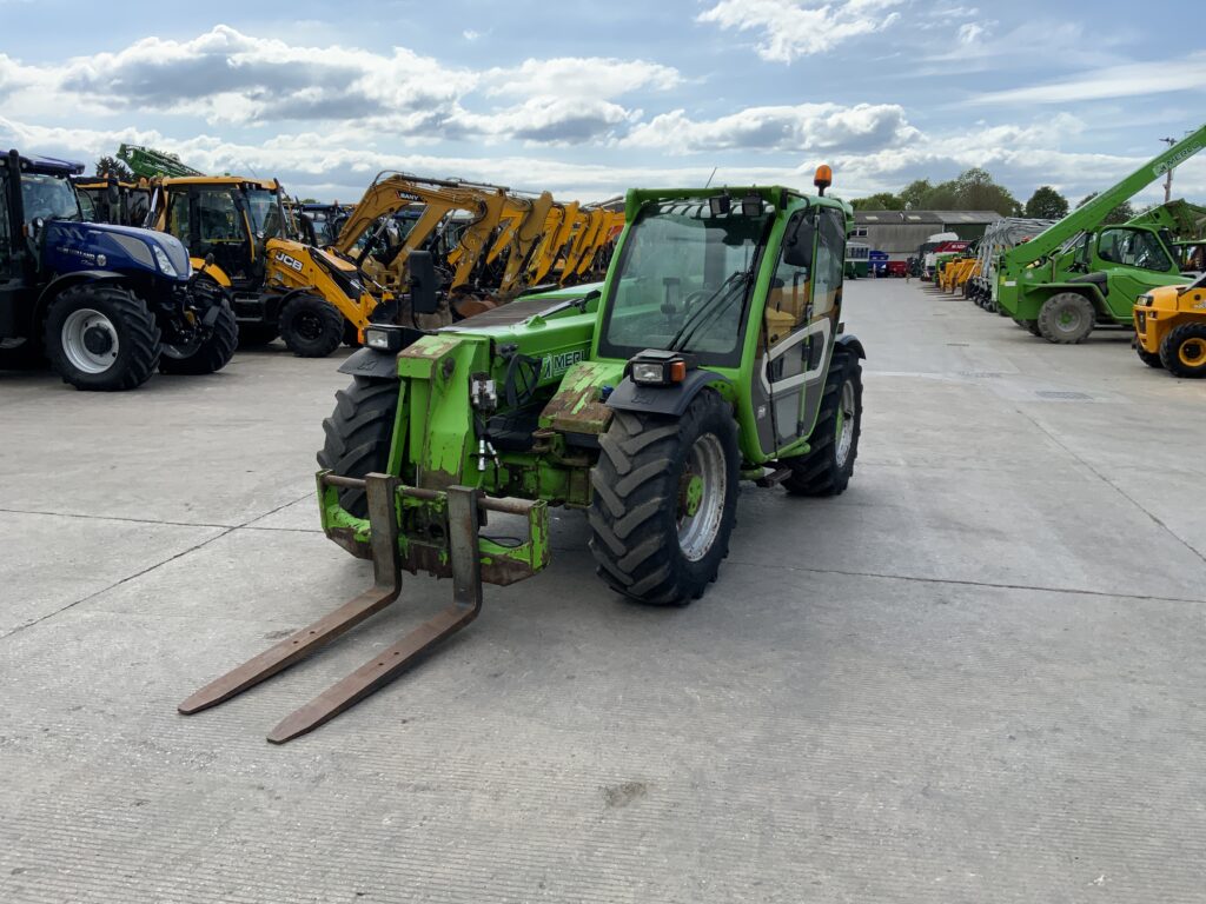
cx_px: 603
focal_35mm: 29
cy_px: 452
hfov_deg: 61.7
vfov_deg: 48.2
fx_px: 1010
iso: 16
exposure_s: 1/1577
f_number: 1.8
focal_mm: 3
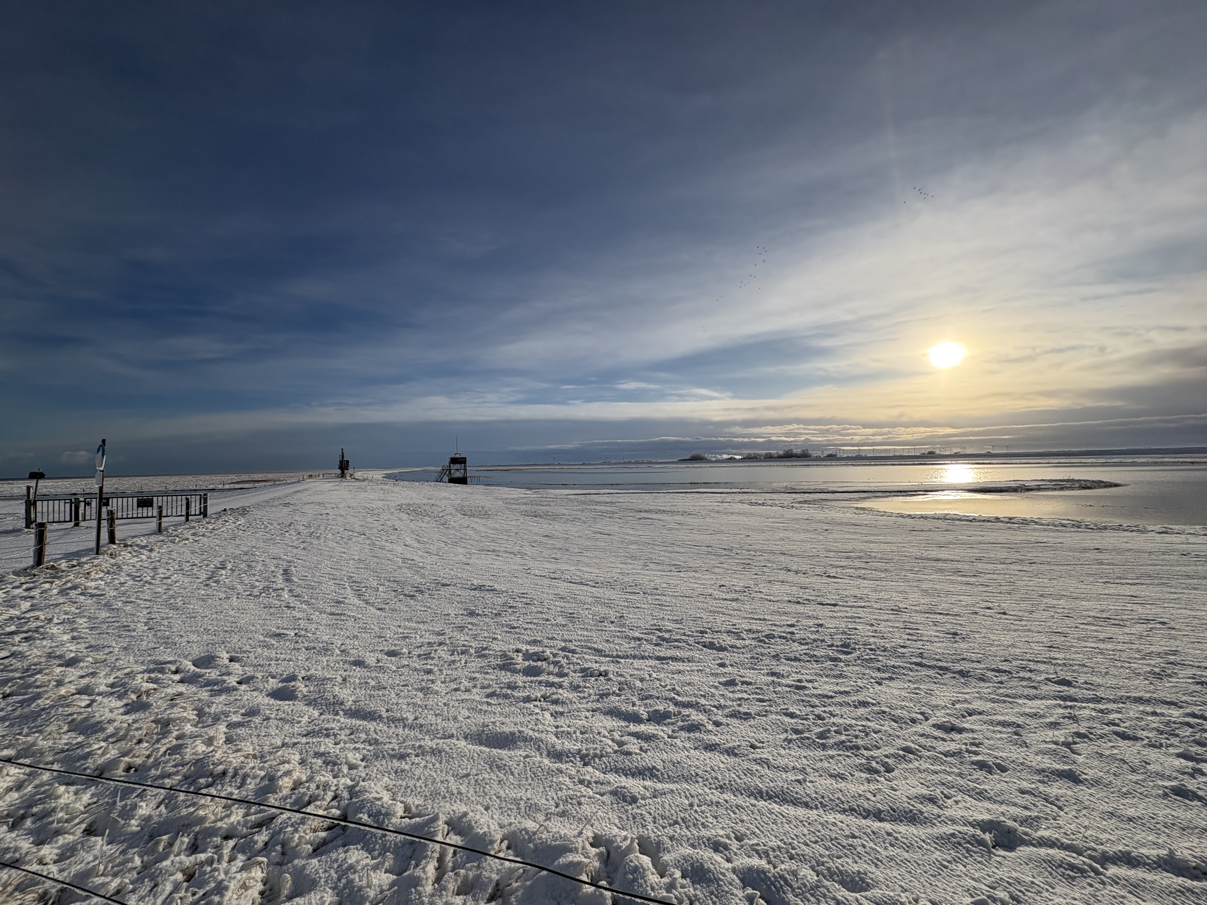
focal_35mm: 14
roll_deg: +1.4
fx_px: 488
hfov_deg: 102.1
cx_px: 604
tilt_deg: +1.2
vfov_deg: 85.7
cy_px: 452
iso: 50
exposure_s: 1/5650
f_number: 2.2
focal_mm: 2.22
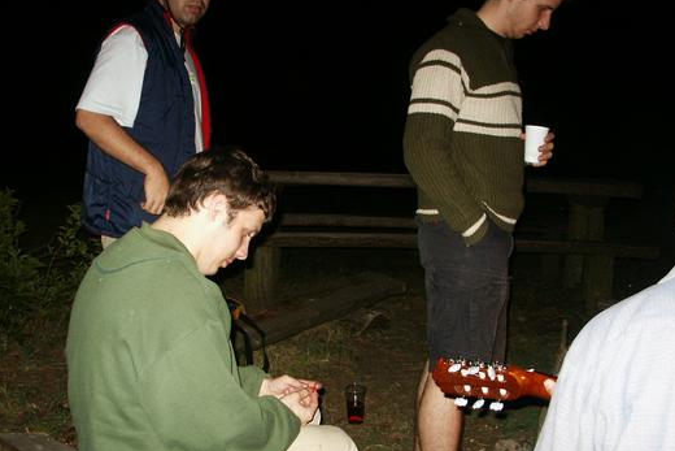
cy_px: 269
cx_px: 325
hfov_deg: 46.4
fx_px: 788
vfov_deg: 31.8
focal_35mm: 42
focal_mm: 7.18
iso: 200
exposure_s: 1/45
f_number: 3
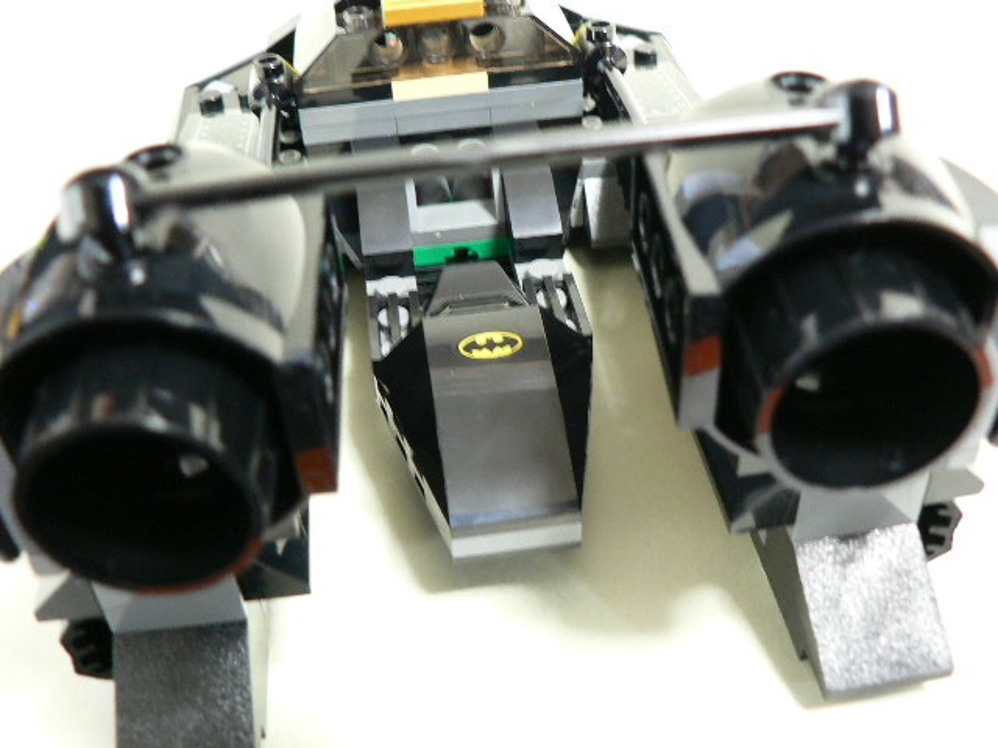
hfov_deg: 51.4
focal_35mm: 36
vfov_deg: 39.7
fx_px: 1038
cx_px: 499
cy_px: 374
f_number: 2.8
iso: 200
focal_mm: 6
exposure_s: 1/4
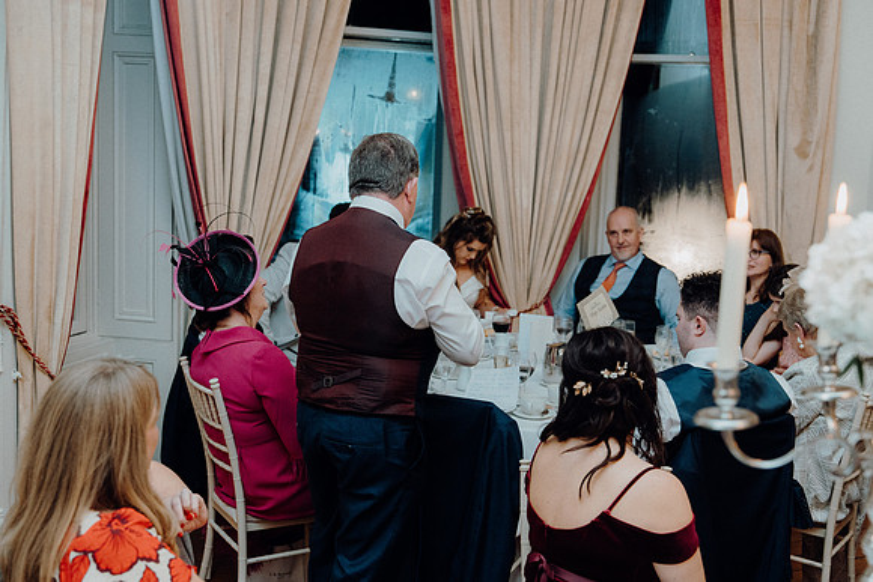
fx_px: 1140
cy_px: 291
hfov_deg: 41.9
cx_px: 436
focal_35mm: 47
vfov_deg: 28.7
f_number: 3.5
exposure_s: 1/160
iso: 2500
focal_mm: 47
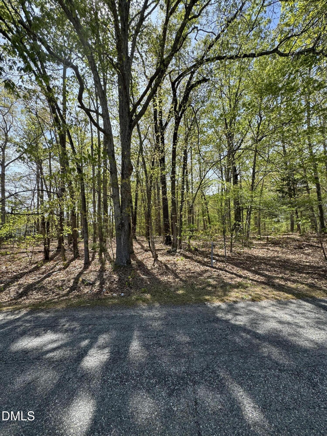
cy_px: 218
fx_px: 176
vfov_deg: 102.1
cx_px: 164
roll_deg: +1.8
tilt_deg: +6.1
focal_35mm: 14
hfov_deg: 85.7
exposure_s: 1/533
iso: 40
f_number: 2.2
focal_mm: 2.22
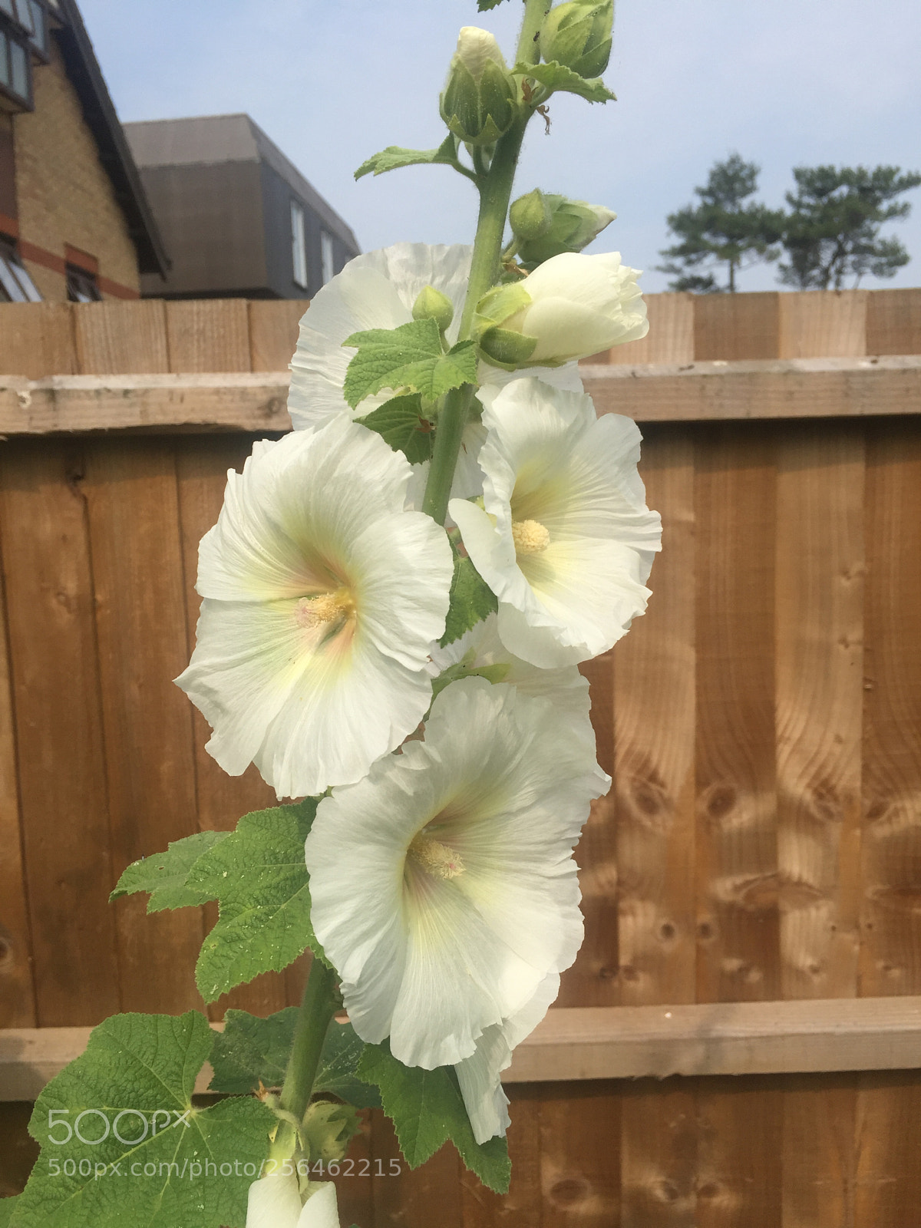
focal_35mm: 29
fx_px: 1029
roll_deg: +1.7
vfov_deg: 61.7
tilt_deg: -4.8
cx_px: 460
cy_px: 614
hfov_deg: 48.2
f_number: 2.2
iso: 32
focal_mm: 4.15
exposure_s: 1/2825
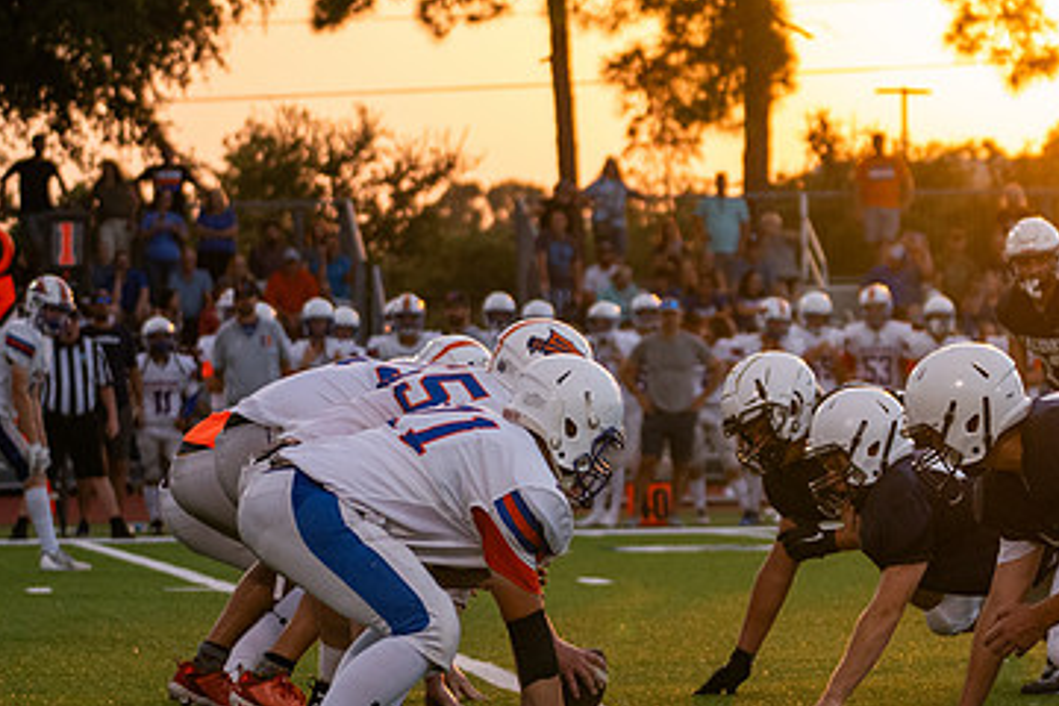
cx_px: 768
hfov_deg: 8.9
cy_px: 457
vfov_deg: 5.9
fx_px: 6824
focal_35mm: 232
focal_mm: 144
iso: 1600
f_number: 5.6
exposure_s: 1/1250
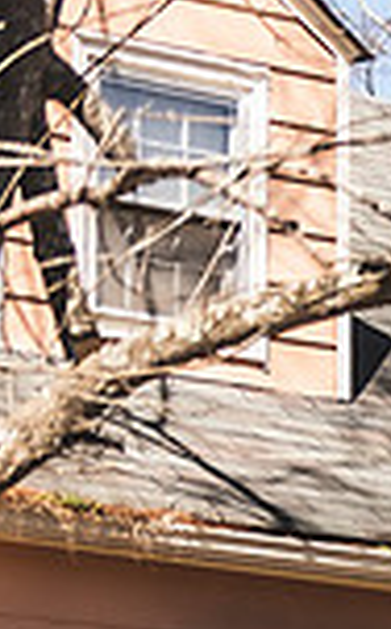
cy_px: 777
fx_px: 4753
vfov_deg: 7.5
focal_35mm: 278
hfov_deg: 4.5
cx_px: 1165
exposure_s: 1/1600
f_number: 2.8
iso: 200
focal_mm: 70
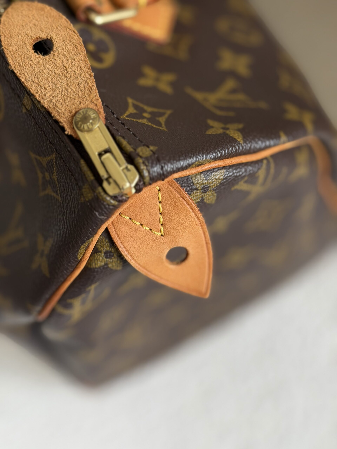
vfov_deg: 39.7
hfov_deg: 30.3
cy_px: 224
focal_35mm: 48
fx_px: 623
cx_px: 168
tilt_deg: -72.1
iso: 100
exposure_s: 1/102
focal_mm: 6.76
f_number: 1.78
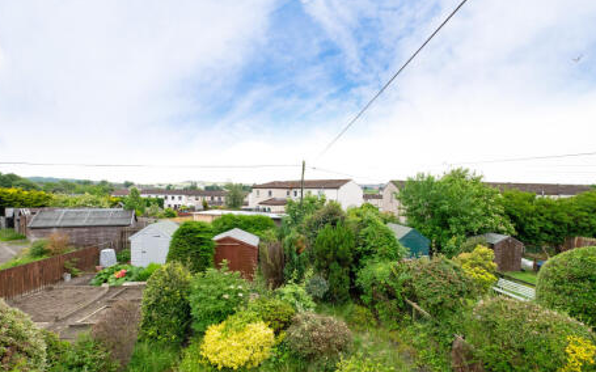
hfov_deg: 97.8
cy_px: 204
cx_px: 303
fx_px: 260
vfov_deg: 71.0
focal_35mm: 16
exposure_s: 1/210
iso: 400
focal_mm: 10
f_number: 8
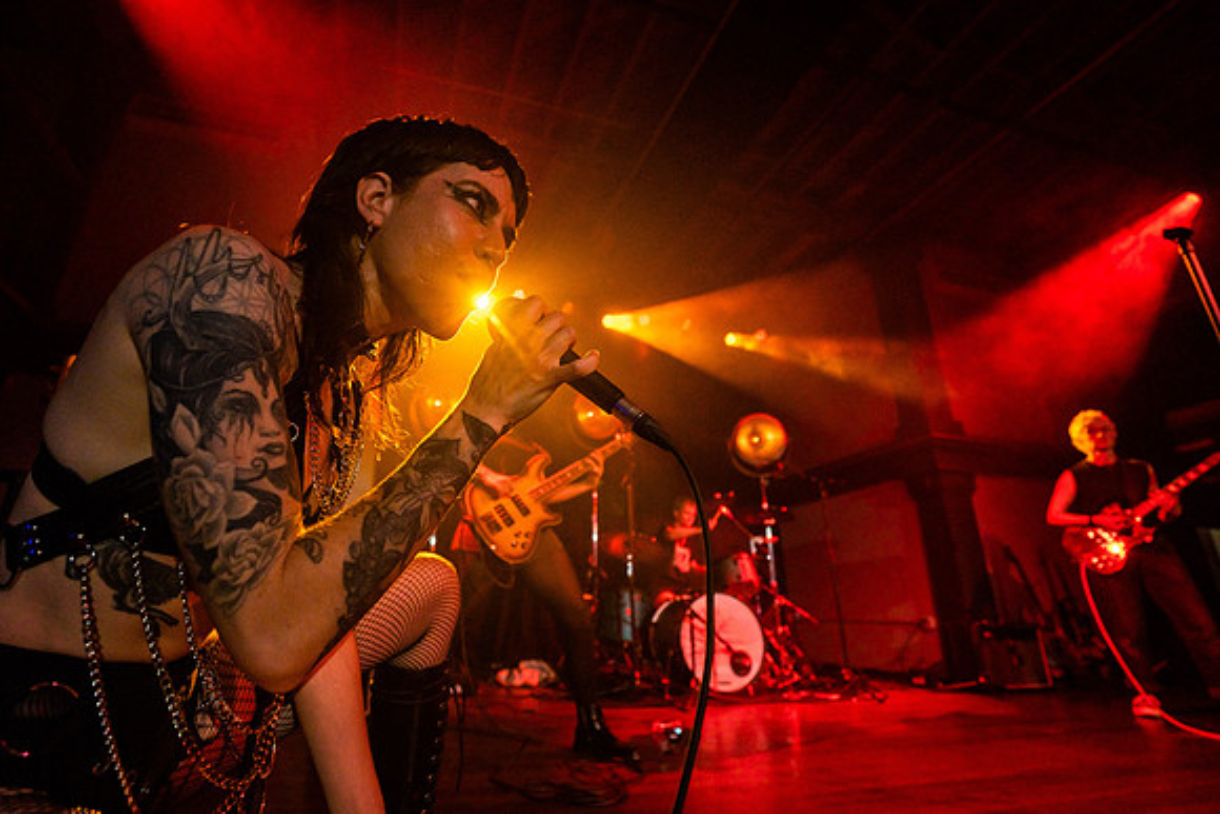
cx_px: 556
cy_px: 401
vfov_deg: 73.2
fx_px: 548
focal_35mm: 16
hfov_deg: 95.9
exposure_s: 1/320
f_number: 2.8
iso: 3200
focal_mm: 14
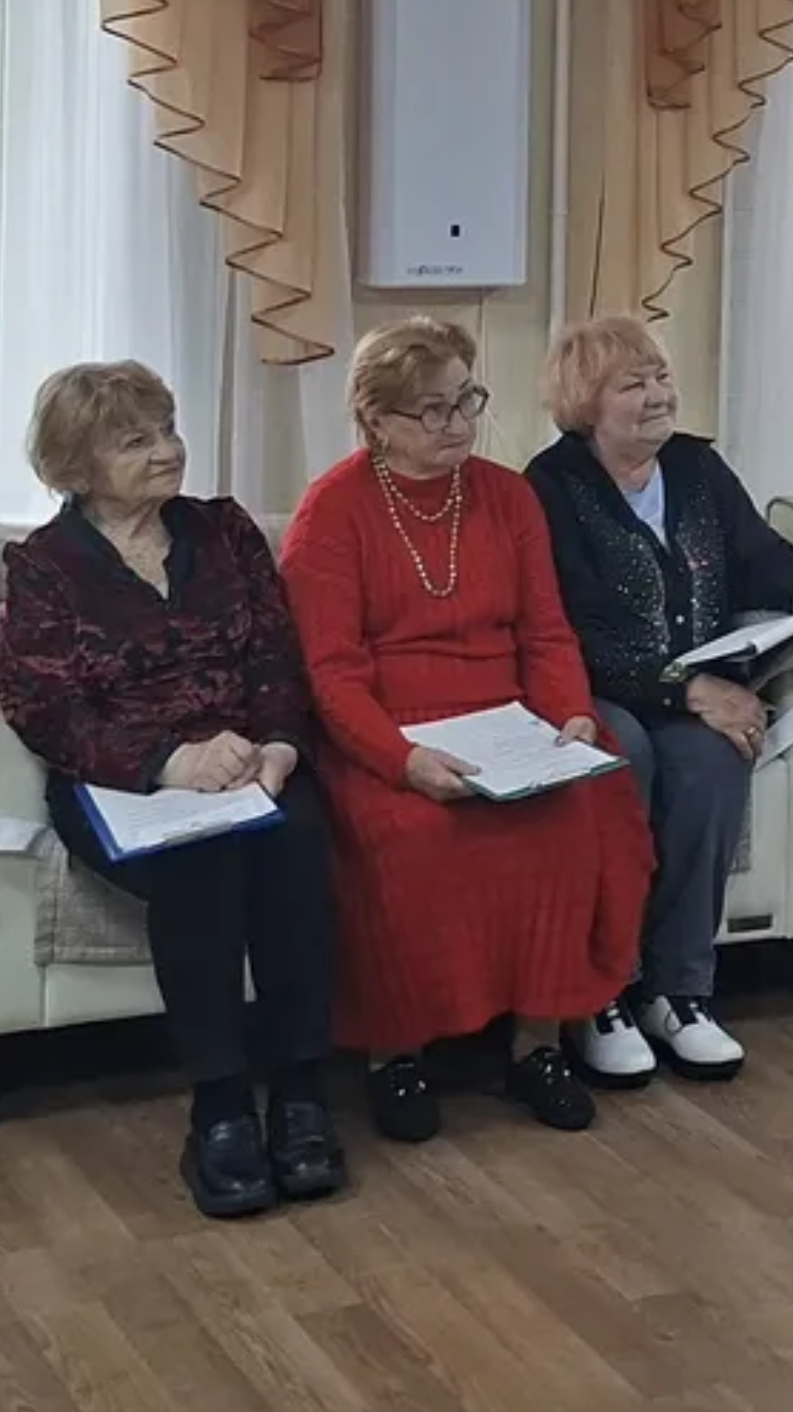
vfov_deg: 27.2
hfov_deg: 15.1
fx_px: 2844
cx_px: 1070
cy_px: 247
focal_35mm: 76
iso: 200
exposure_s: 1/100
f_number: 1.8
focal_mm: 5.54
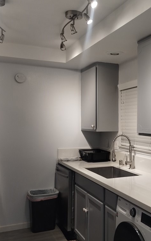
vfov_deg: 49.3
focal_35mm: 40
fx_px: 263
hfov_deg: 31.5
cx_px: 110
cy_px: 121
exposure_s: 1/40
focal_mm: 4.27
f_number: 1.8
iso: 369
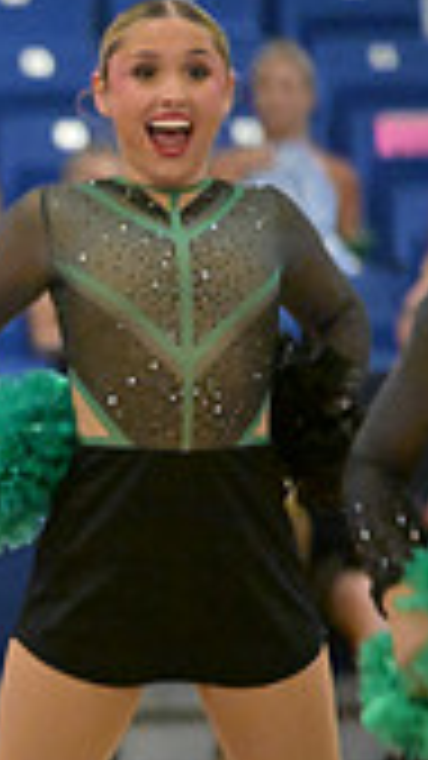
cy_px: 560
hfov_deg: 2.2
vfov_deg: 4.0
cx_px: -775
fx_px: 10900
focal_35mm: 540
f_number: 2.8
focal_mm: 150
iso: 10000
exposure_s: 1/1000
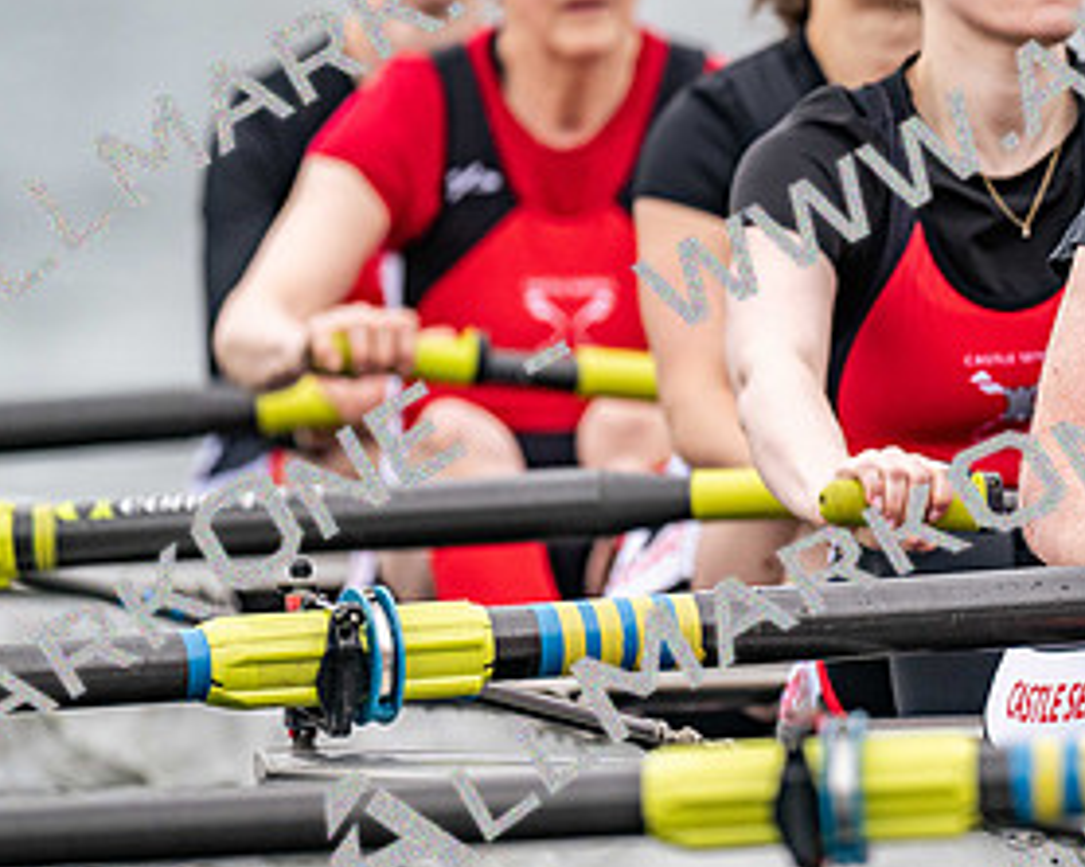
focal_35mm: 1176
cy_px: 338
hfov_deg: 1.6
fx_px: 37737
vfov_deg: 1.3
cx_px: 1116
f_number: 4
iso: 560
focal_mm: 600
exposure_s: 1/2500
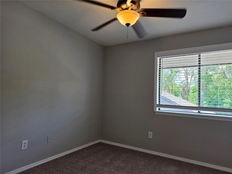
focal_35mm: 23
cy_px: 87
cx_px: 116
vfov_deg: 58.9
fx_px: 154
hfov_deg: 73.9
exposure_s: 1/120
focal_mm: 6.3
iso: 40
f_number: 1.7
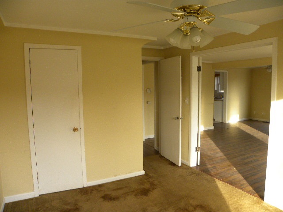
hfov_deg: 67.3
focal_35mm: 26
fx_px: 213
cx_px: 142
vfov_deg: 53.1
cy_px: 106
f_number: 2.8
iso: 76
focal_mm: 4.6
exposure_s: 1/30
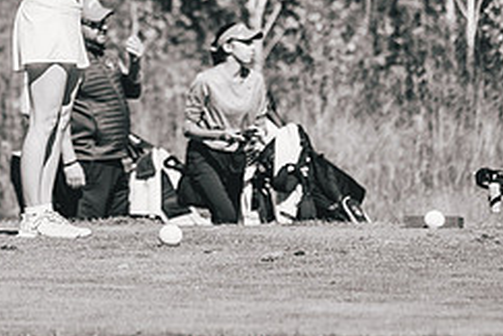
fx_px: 5756
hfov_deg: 5.0
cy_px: 0
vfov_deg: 3.3
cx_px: 81
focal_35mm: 412
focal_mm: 150
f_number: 2.8
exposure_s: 1/4000
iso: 200
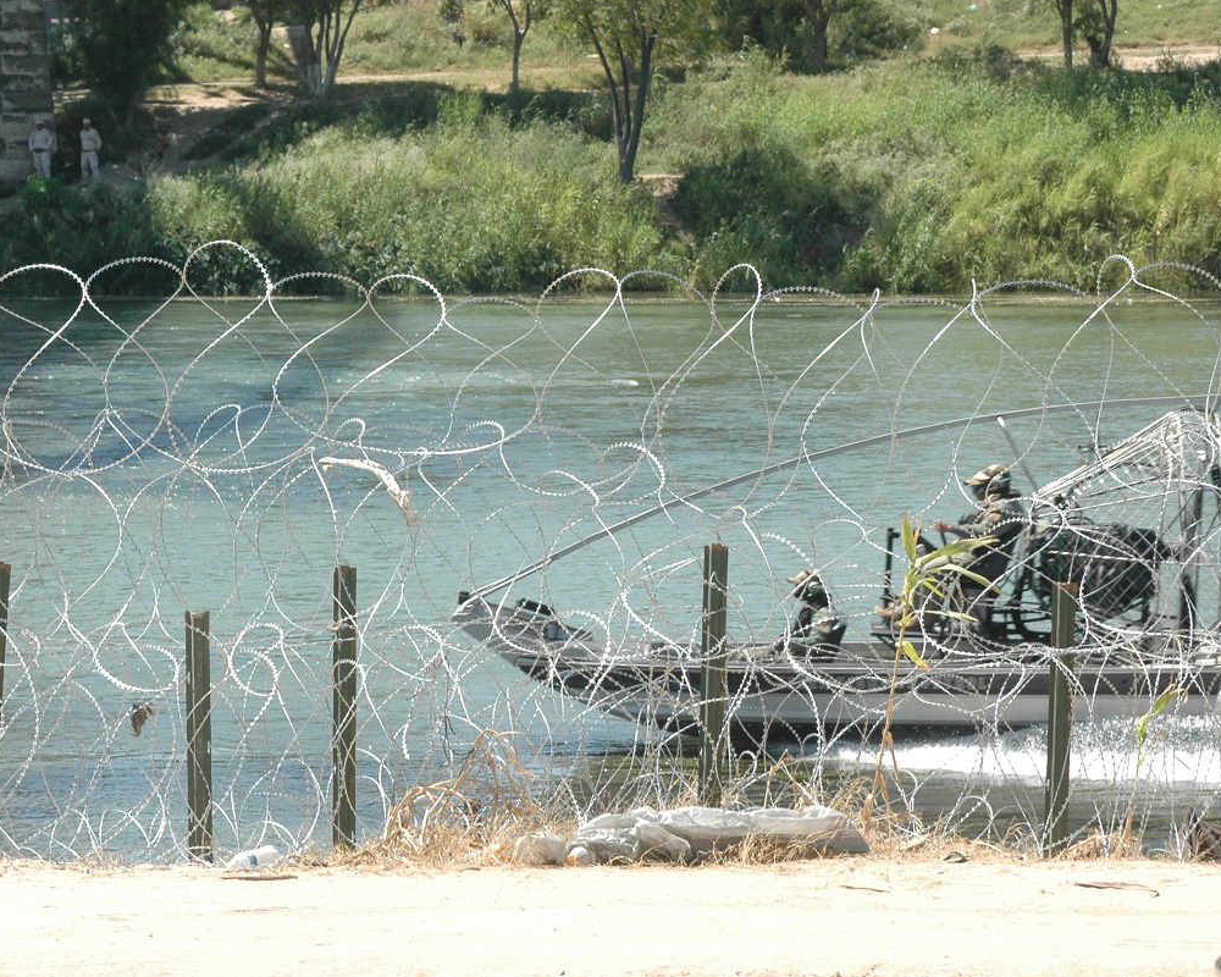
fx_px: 5735
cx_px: 436
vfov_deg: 9.7
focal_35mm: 159
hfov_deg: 12.1
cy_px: 393
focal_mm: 75
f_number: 10
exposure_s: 1/400
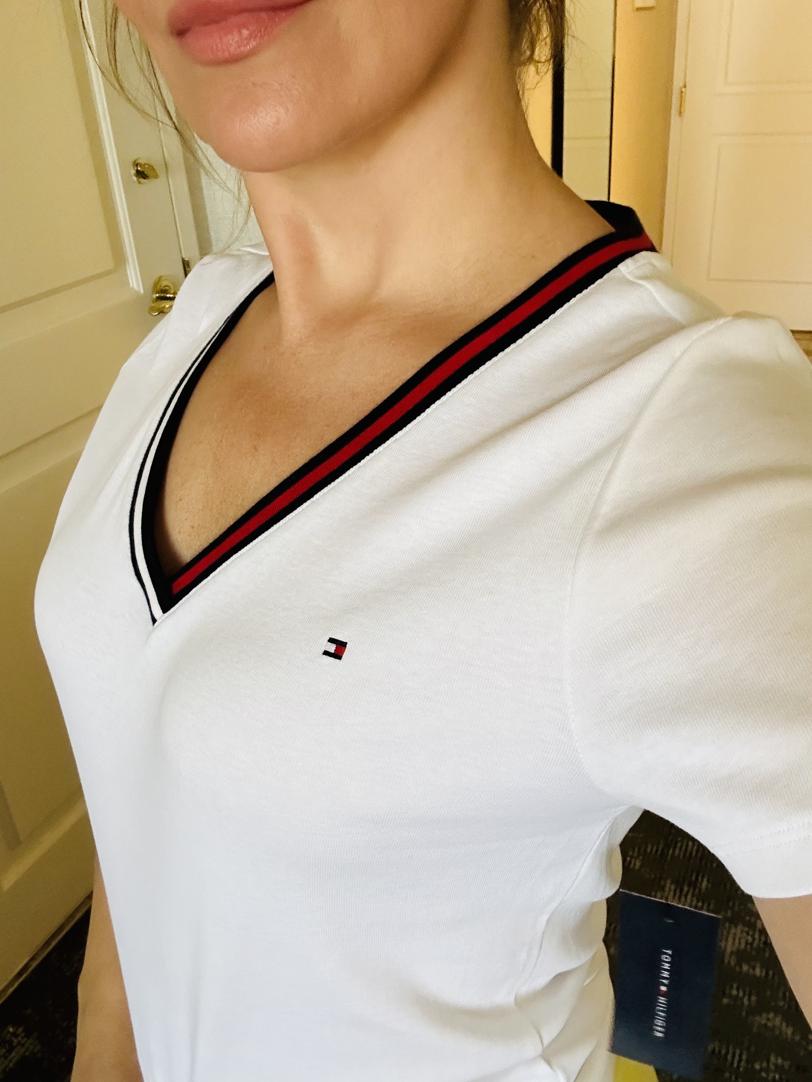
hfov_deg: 46.8
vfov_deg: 60.0
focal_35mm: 30
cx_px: 406
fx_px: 938
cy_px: 541
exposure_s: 1/60
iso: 250
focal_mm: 2.69
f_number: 1.9
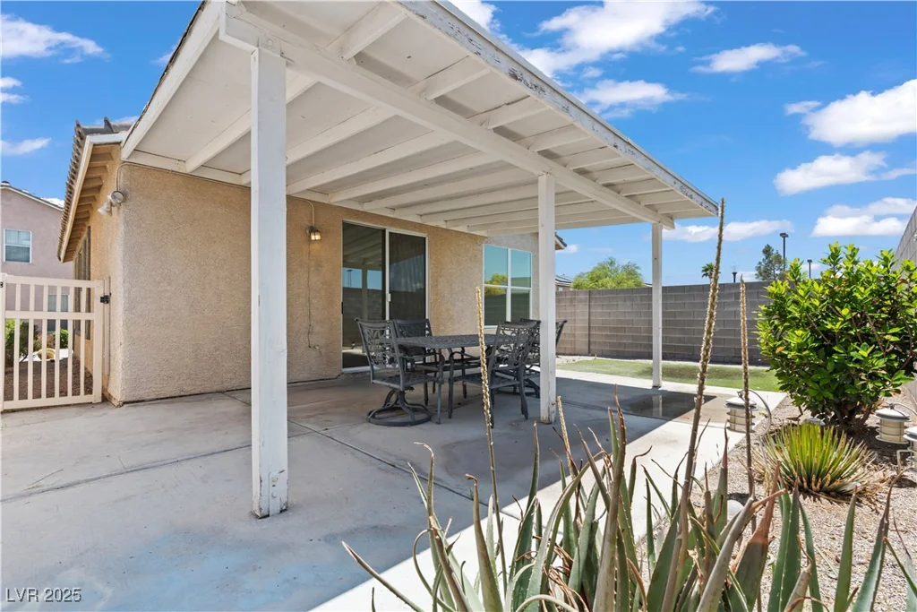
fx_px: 408
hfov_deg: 96.7
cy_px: 306
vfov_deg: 73.8
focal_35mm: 16
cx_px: 458
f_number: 9
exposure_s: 1/15
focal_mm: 16
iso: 200
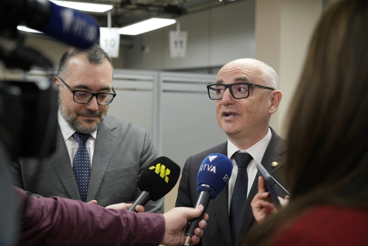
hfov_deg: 33.4
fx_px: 613
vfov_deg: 22.6
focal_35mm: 60
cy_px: 123
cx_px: 184
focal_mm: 60
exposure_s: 1/200
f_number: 4
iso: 2000
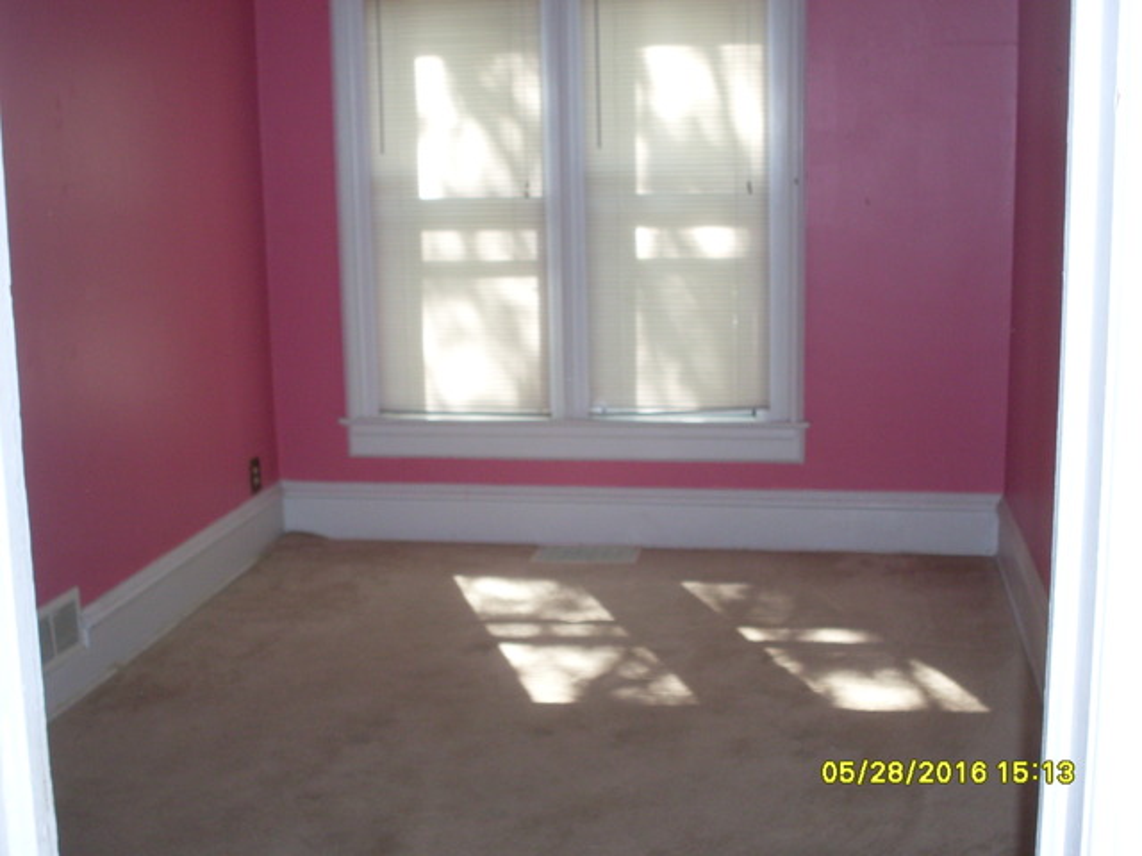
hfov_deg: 38.9
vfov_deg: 29.7
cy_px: 428
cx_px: 571
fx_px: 1617
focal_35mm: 49
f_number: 3.1
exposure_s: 1/45
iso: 120
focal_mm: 8.1
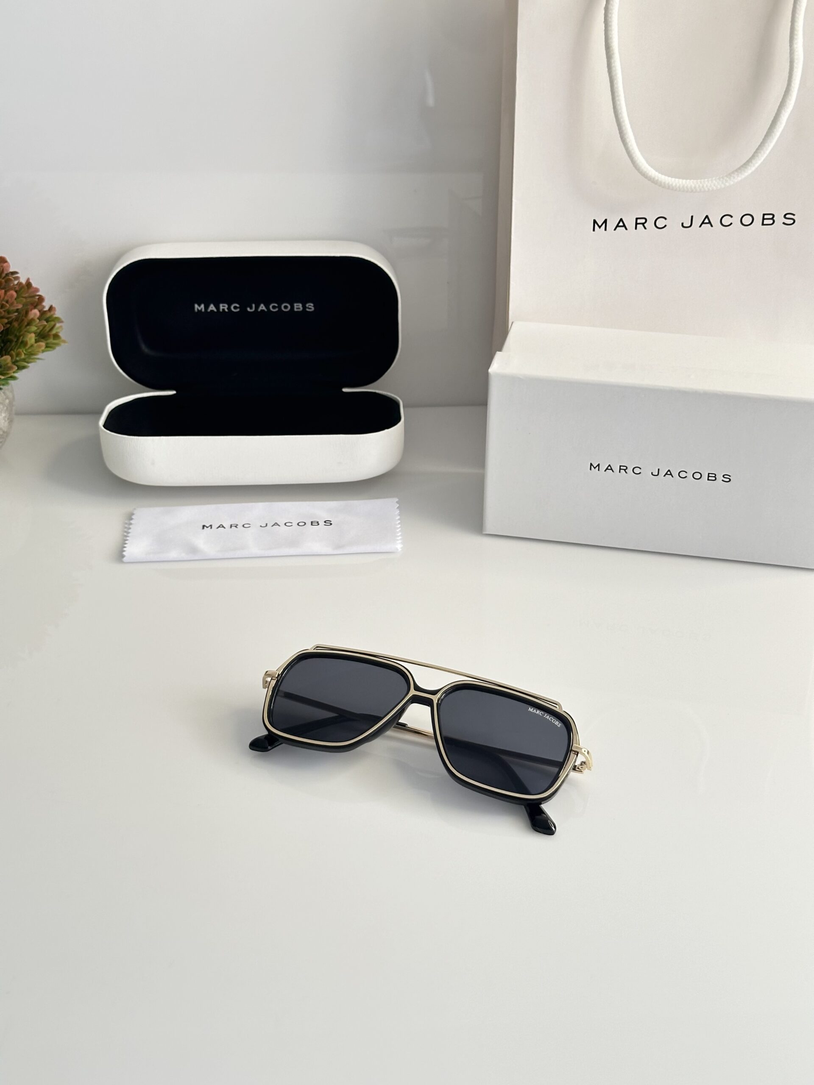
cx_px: 407
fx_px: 1505
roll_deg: +0.5
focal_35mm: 48
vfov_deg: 39.7
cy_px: 542
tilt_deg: -32.6
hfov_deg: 30.3
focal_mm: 6.86
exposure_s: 1/100
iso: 125
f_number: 1.78
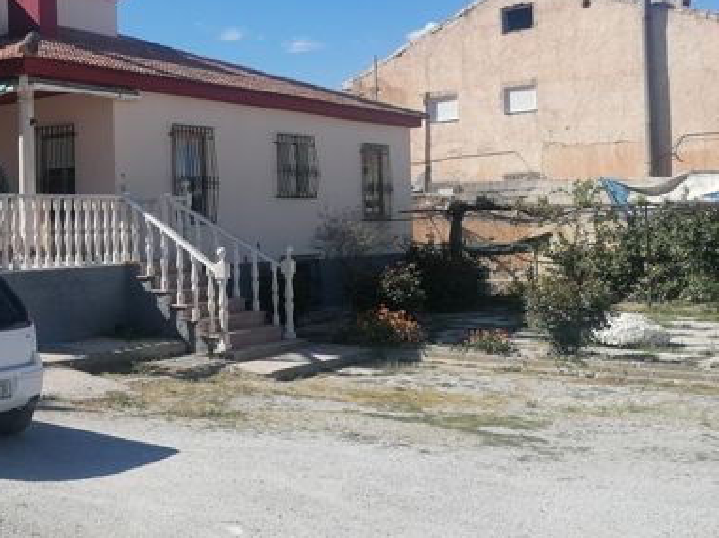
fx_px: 1038
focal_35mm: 50
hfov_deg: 35.7
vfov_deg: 29.0
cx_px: 56
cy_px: 206
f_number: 1.8
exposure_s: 1/1613
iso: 50
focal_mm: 4.75
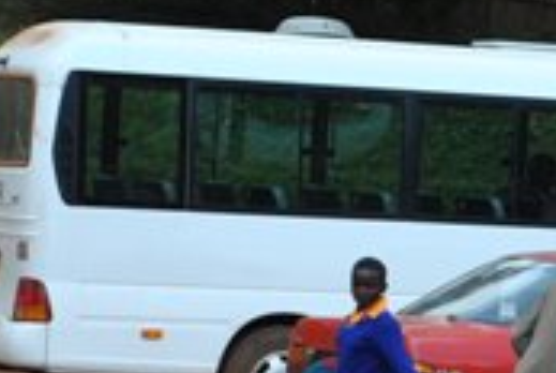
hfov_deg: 8.4
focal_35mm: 239
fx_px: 3698
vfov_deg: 5.7
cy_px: 418
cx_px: 803
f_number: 7.1
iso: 100
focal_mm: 46
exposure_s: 1/200
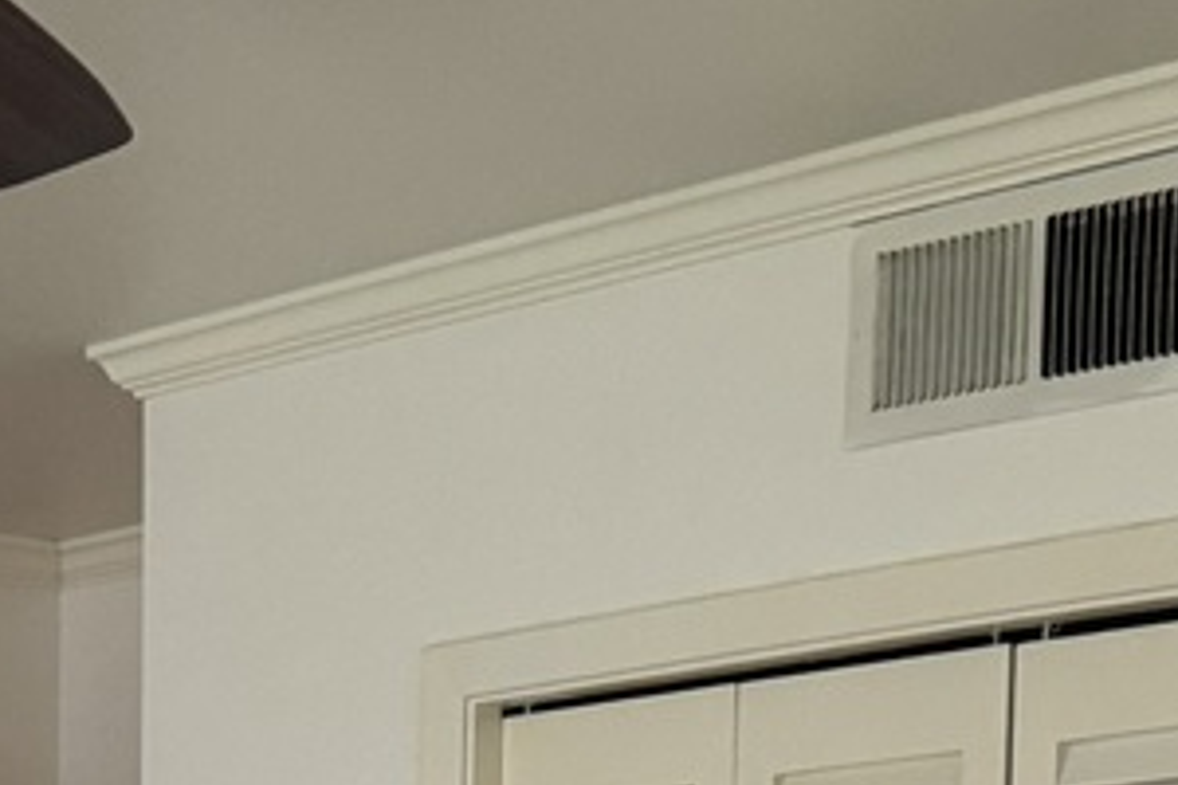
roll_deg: +0.0
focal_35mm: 120
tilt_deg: -8.0
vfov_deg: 10.4
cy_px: 1652
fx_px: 3926
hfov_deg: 16.5
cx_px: -177
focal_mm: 6.76
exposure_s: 1/60
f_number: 1.78
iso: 400
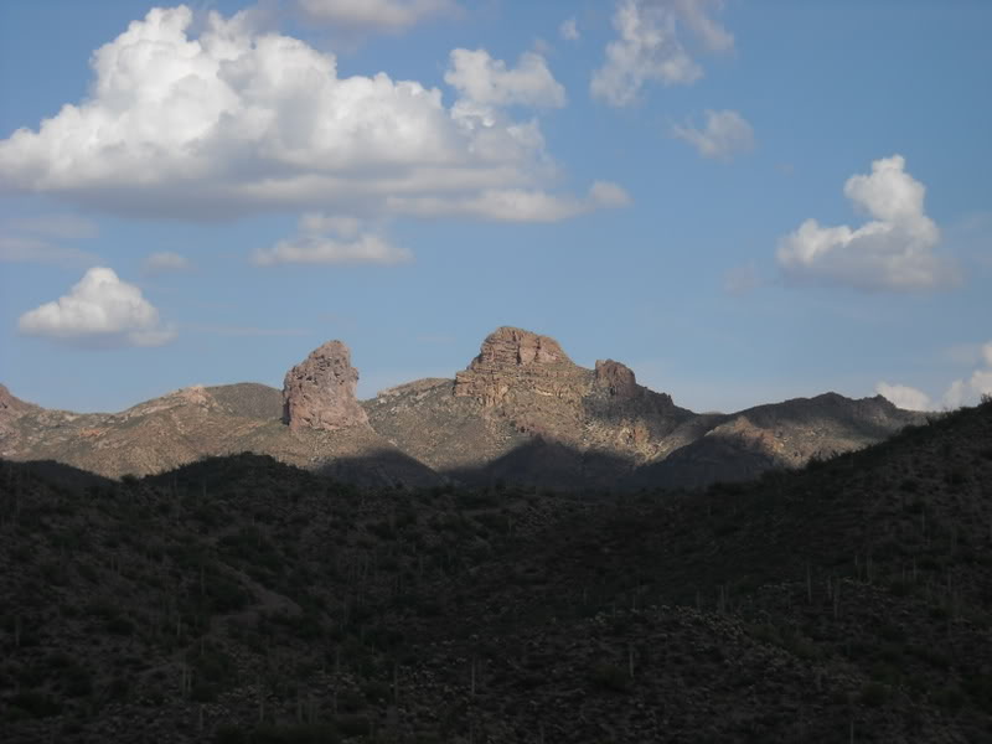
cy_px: 372
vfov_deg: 14.1
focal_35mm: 105
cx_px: 496
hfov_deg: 18.7
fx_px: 3009
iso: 64
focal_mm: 17.1
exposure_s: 1/201
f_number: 9.3
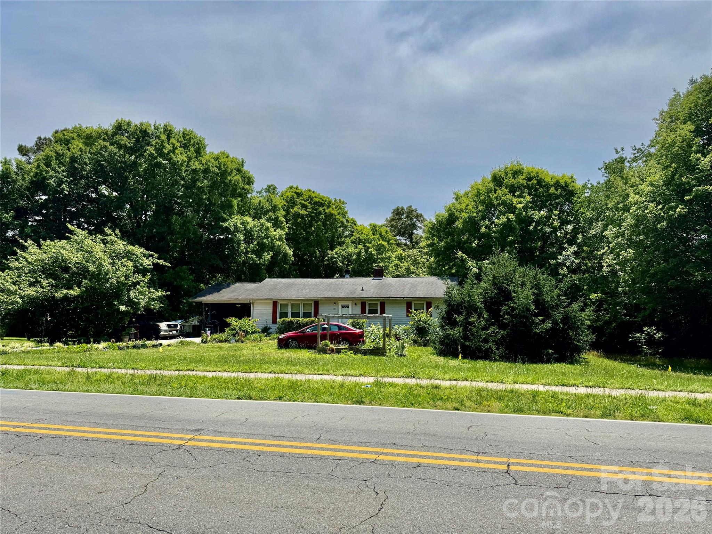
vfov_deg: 56.8
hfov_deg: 71.6
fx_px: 494
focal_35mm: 24
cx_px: 356
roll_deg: -0.9
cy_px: 267
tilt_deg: +5.7
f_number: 1.78
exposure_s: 1/9009
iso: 80
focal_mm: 6.76
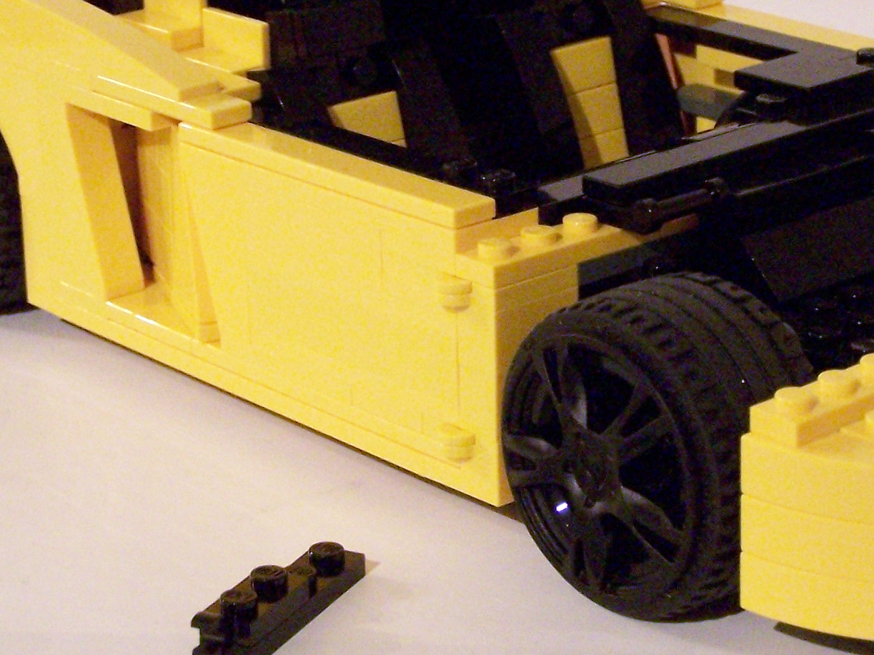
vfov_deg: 12.5
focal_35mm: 118
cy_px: 214
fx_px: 2979
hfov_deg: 16.6
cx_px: 589
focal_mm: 9.3
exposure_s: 1/8
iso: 400
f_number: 3.1
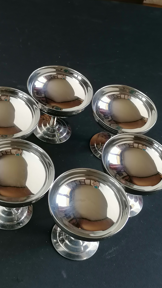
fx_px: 428
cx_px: 73
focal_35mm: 56
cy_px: 144
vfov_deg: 37.2
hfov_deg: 21.4
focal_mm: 4.75
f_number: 1.8
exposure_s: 1/50
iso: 125
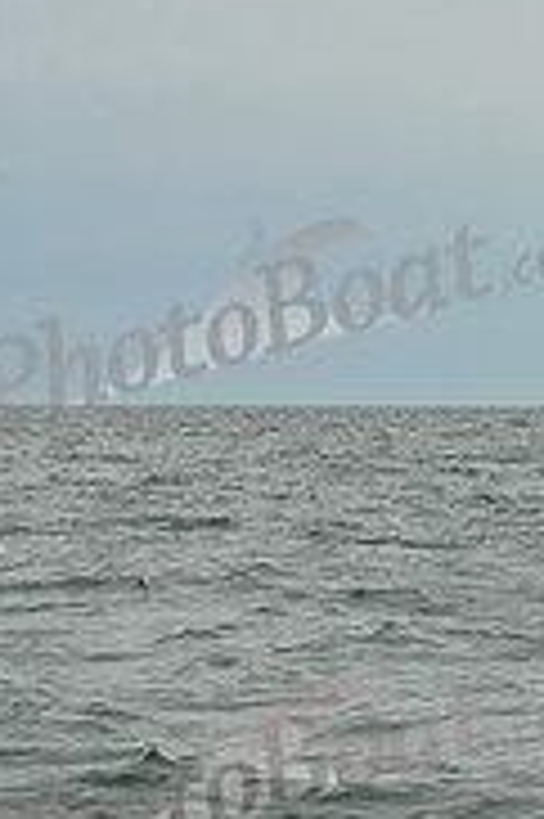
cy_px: 18
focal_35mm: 223
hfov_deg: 6.1
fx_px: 5064
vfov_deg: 9.2
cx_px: 843
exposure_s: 1/1000
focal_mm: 70
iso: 320
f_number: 11
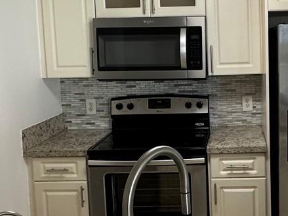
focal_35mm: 51
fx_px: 424
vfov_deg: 28.5
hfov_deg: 36.6
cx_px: 216
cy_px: 88
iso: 200
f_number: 2.2
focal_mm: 2.22
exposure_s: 1/120
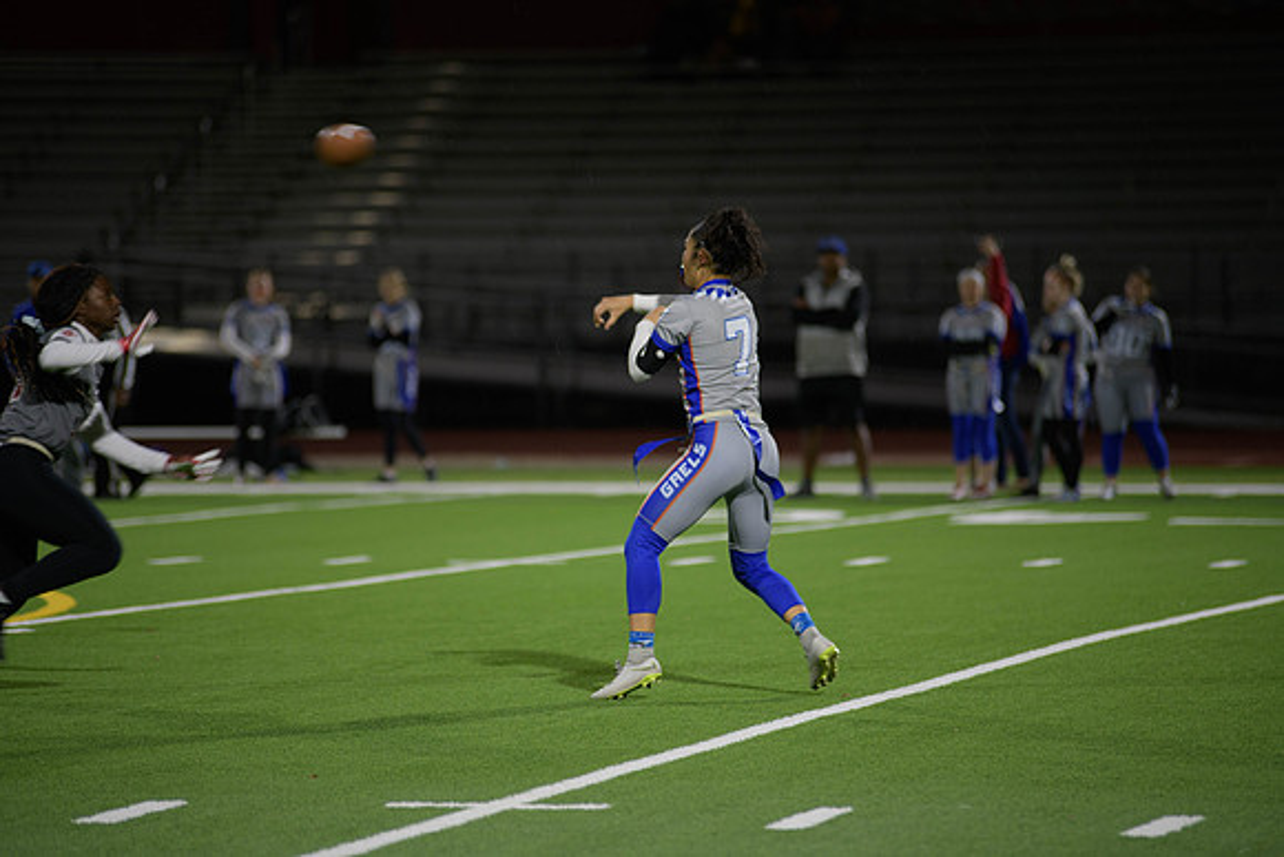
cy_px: 428
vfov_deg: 6.9
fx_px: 7135
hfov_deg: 10.3
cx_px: 642
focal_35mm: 200
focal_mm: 200
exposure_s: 1/200
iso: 720
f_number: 2.8
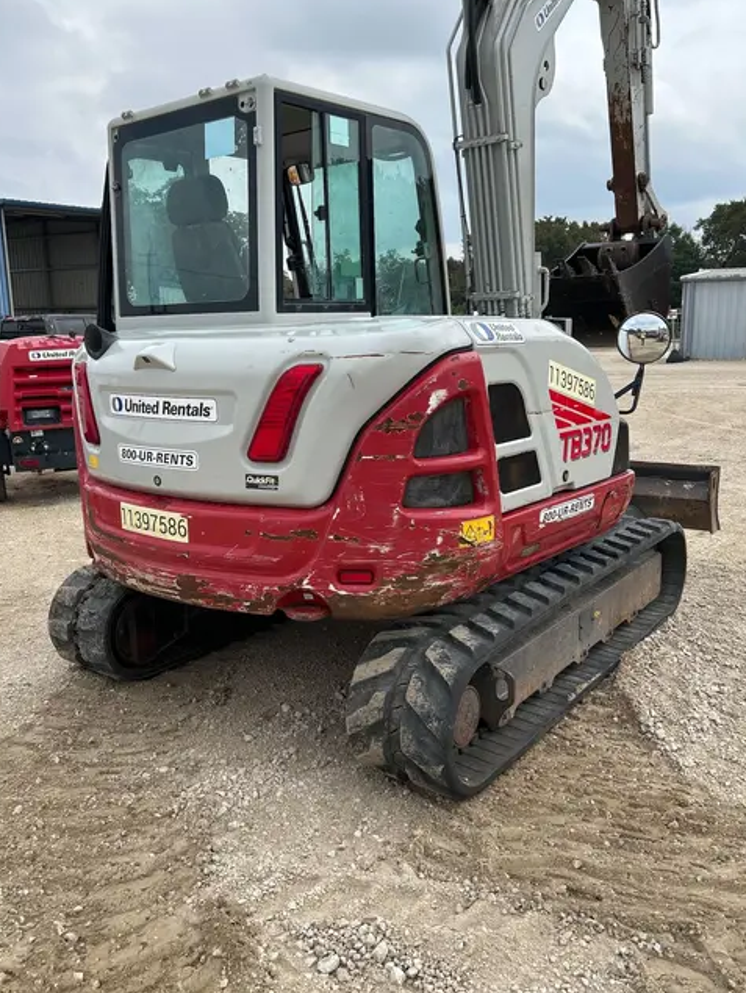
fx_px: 861
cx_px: 357
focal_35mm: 30
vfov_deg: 59.9
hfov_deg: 46.8
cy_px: 484
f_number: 1.5
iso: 50
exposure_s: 1/3460
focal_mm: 5.7
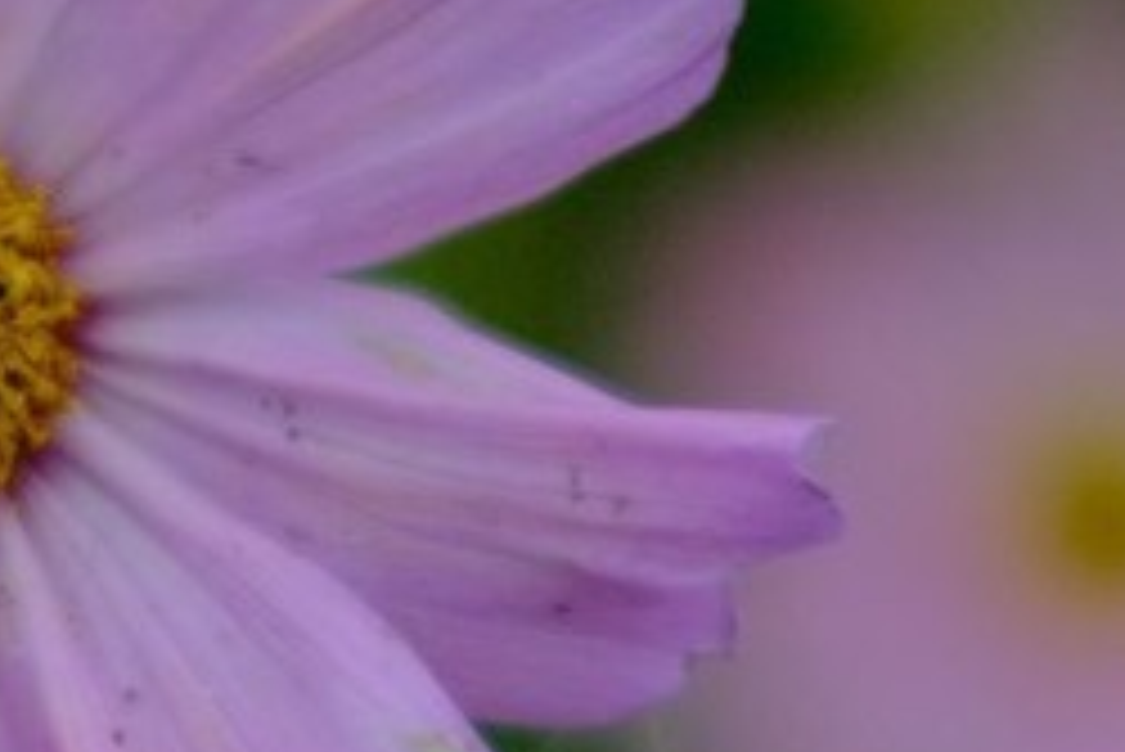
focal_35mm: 254
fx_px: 7942
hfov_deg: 8.0
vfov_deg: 5.4
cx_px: -148
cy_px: 243
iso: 640
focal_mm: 35
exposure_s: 1/12000
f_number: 2
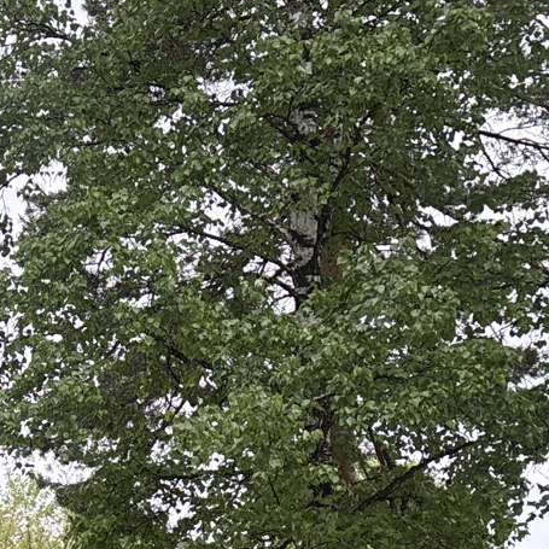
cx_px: -367
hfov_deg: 15.4
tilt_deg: +4.3
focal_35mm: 101
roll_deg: -2.0
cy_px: 607
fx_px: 1812
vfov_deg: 16.7
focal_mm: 5.96
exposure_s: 1/205
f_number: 1.6
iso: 40
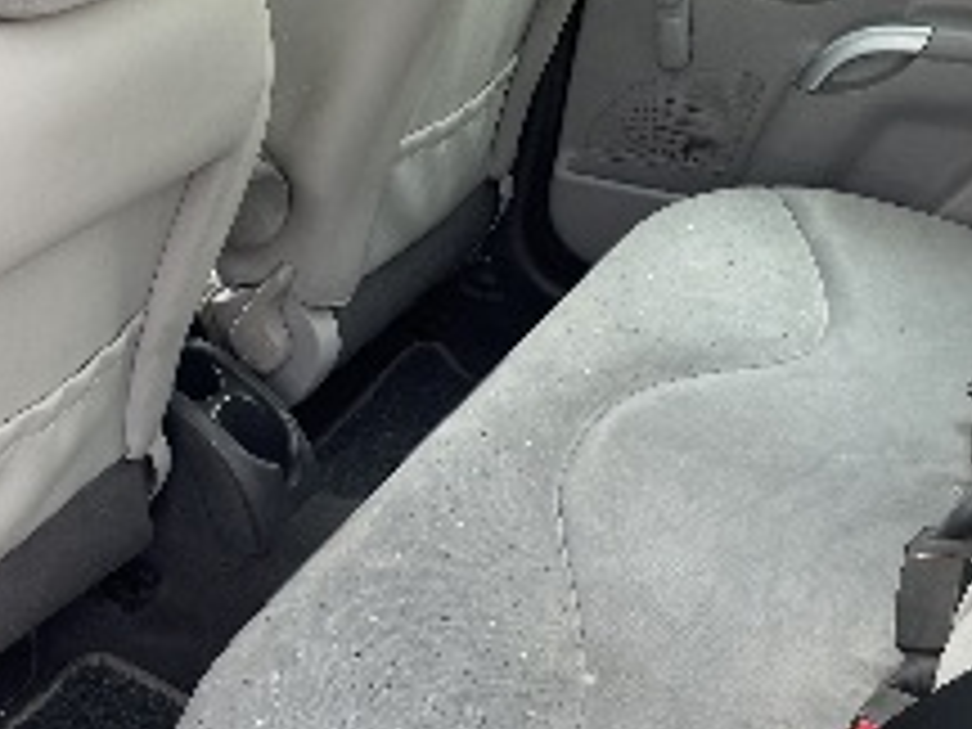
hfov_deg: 37.8
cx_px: 328
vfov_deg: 29.1
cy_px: 392
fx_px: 1404
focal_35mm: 50
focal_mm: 4.2
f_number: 1.6
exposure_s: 1/121
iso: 64
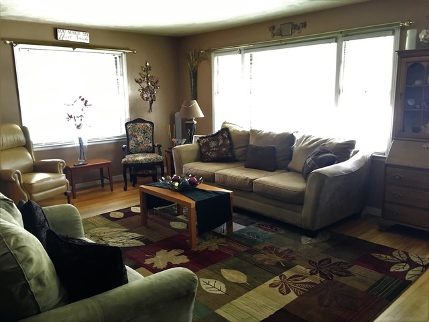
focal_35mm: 29
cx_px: 214
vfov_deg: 48.2
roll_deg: +1.7
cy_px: 161
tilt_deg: -10.3
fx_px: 359
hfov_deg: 61.7
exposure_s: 1/15
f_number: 2.2
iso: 250
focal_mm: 4.15
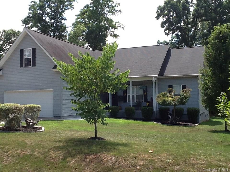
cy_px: 86
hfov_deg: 42.9
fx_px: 292
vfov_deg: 32.9
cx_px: 115
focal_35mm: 44
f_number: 2.4
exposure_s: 1/594
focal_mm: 2.03
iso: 40
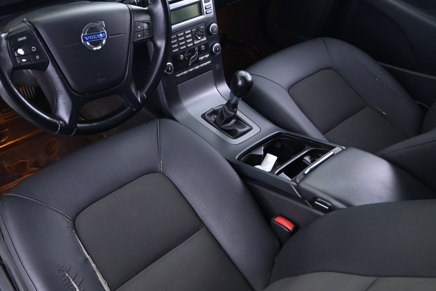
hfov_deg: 53.7
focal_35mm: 35
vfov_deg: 37.8
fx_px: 424
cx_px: 160
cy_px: 131
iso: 1000
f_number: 3.5
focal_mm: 16
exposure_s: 1/4
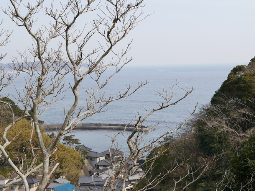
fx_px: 567
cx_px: 141
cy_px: 71
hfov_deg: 25.3
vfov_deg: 19.1
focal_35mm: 77
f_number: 6.3
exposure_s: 1/500
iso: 200
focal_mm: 25
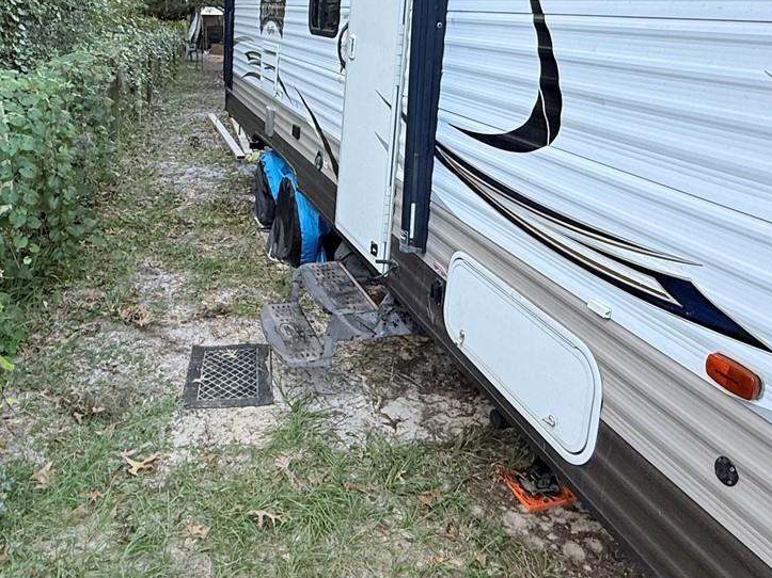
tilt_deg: -13.5
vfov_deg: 44.2
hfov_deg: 58.2
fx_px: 691
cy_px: 159
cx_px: 341
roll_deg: -1.8
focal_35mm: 31
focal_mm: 2.22
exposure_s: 1/99
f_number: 2.2
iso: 80
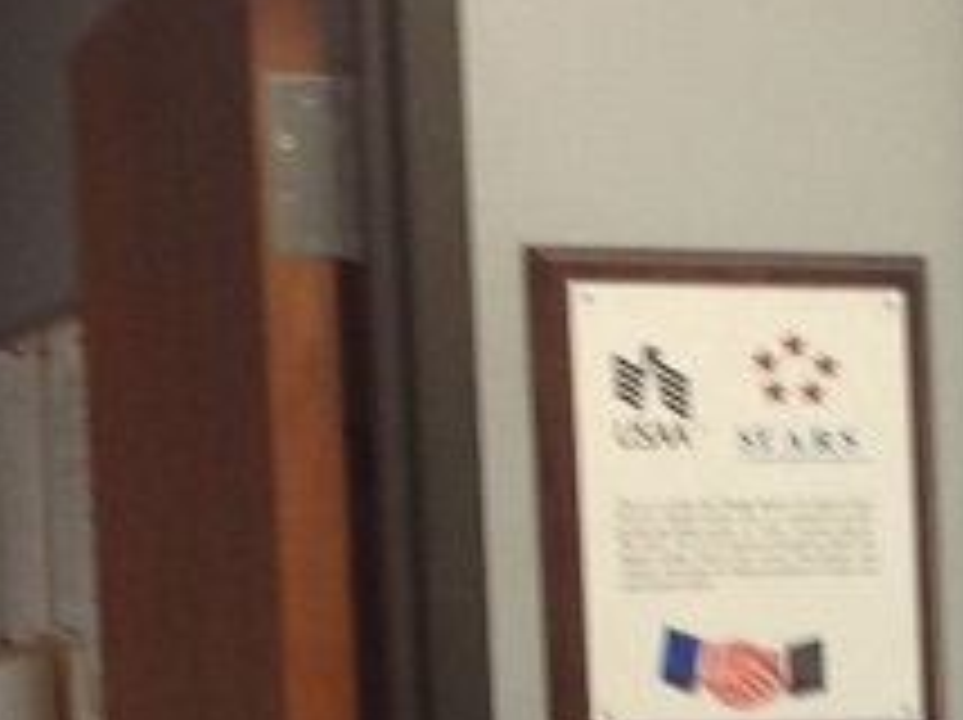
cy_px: 1179
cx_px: 1746
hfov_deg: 9.6
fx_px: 5447
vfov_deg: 7.4
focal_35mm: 196
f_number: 2.4
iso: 50
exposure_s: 1/30
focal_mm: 4.28
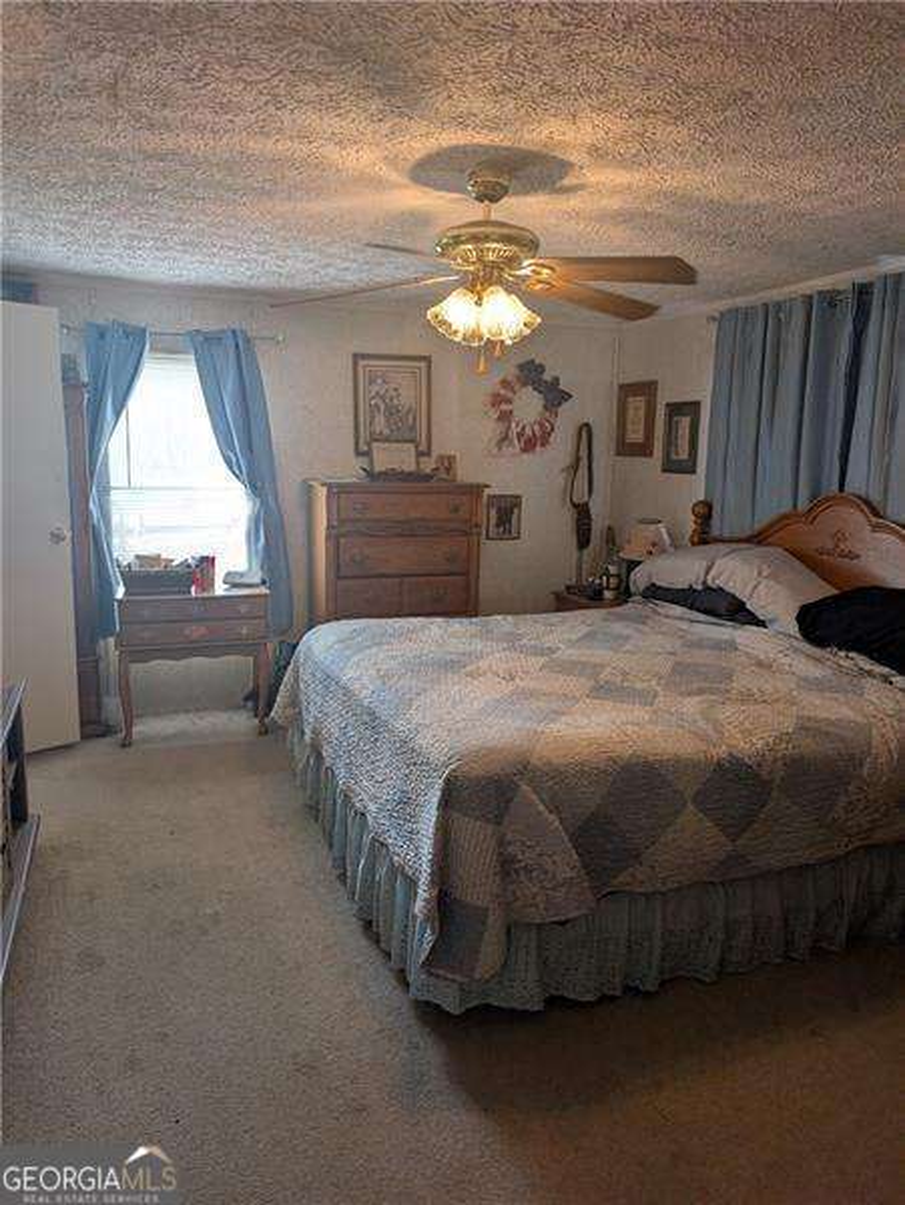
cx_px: 452
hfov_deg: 56.9
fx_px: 835
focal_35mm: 24
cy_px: 602
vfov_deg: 71.6
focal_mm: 6.9
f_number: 1.68
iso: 89
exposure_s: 1/120
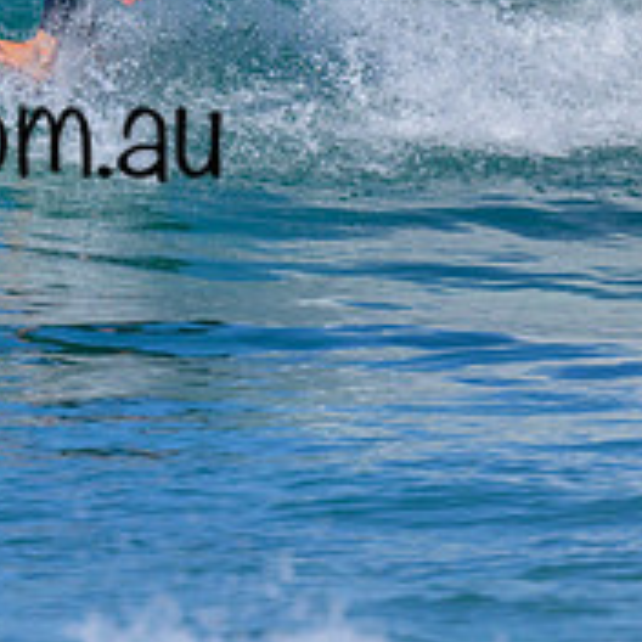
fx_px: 45281
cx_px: -336
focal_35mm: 2158
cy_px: -103
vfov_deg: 0.8
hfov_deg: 0.8
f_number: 8
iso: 560
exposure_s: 1/2000
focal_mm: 560
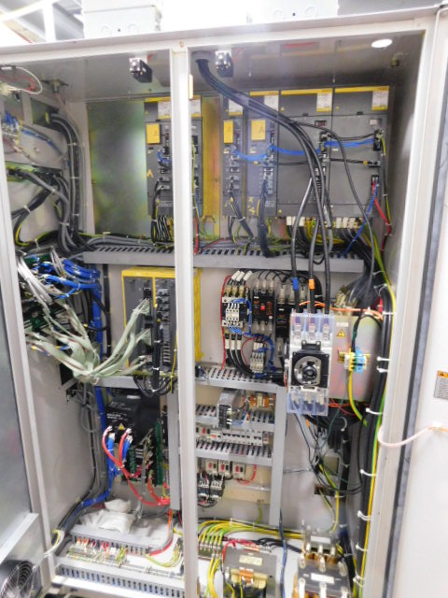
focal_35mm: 23
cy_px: 299
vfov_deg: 73.9
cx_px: 224
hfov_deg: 58.9
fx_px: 397
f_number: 3
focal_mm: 4
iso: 800
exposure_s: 1/8
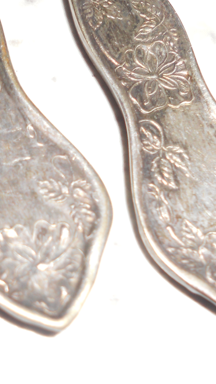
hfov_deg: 16.7
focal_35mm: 71
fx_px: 723
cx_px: 16
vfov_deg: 29.7
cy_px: 191
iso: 80
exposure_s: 1/25
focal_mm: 5.8
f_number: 8.8
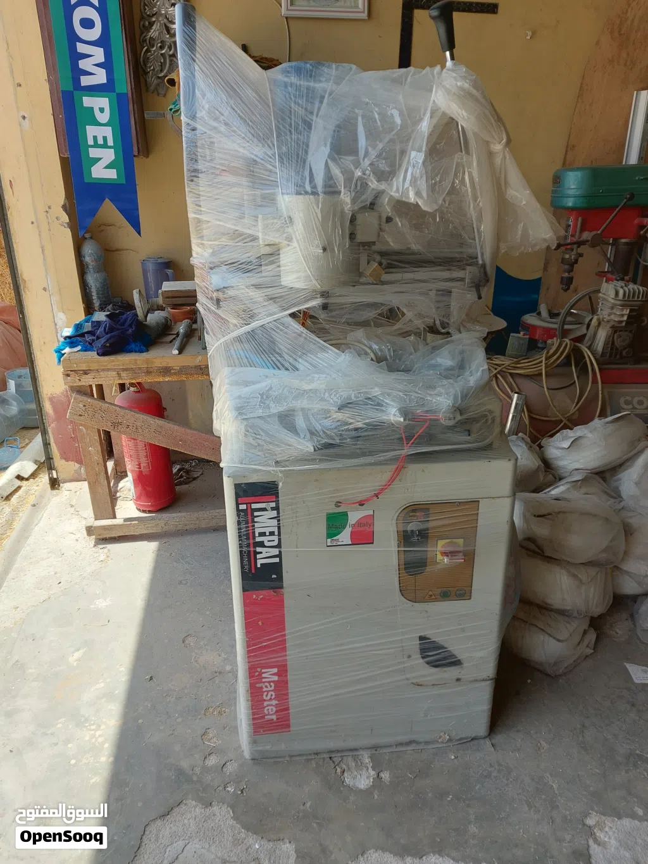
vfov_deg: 71.6
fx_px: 599
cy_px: 432
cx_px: 324
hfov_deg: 56.8
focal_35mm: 24
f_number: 1.8
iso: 32
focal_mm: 5.23
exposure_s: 1/339
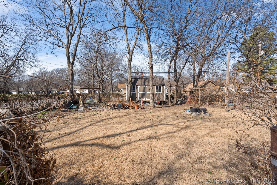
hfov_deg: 96.7
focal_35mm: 16
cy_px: 92
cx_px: 138
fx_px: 123
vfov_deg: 73.7
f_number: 8
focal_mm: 16
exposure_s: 1/200
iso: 160
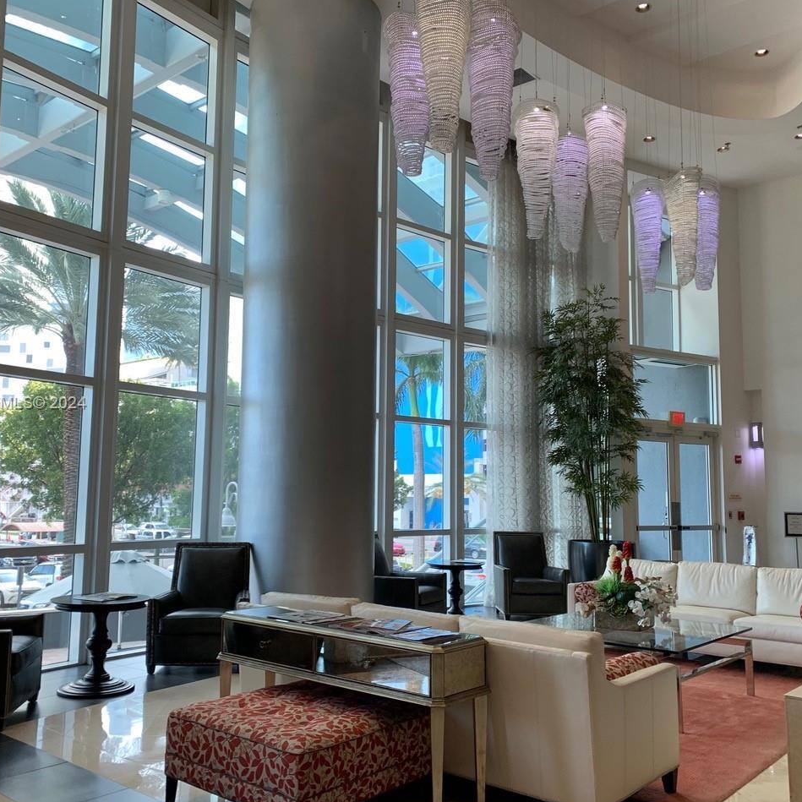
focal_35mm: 31
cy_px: 404
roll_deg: -0.2
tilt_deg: +5.4
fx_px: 813
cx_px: 412
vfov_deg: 52.5
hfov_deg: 52.5
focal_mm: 4.25
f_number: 1.8
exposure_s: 1/120
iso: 50
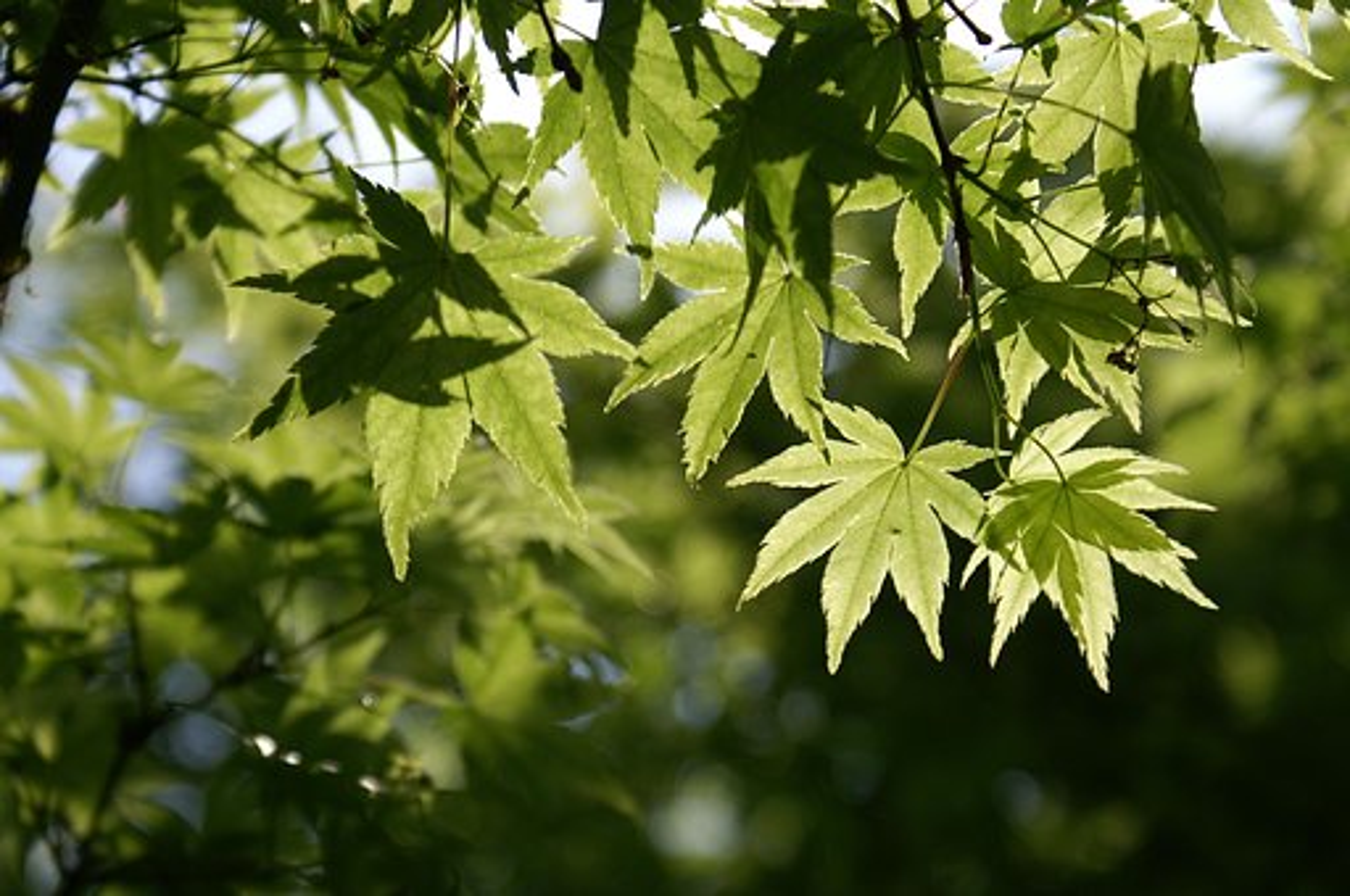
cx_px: 675
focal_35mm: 105
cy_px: 448
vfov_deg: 13.0
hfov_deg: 19.5
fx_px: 3932
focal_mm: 70
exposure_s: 1/1250
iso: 100
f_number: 5.6
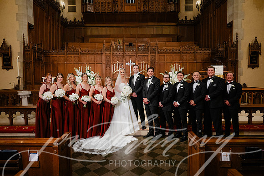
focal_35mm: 24
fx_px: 176
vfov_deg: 53.2
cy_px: 88
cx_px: 132
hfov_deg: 73.7
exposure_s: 1/160
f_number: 2.8
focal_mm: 24
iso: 2000
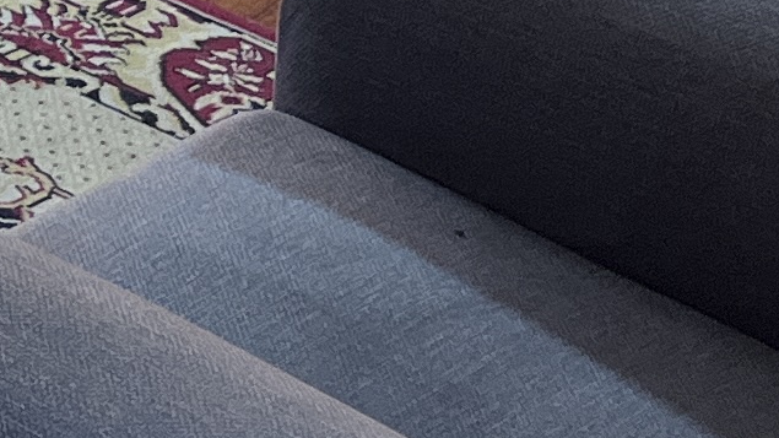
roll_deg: +0.8
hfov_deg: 10.5
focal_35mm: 180
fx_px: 3718
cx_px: -1030
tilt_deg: -16.5
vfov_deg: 6.3
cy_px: -735
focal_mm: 5.1
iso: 64
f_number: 1.6
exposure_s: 1/120
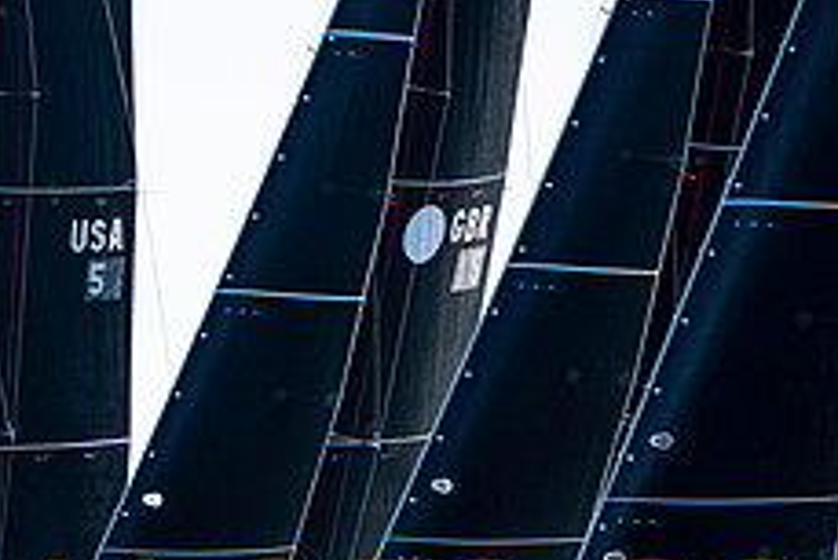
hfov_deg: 2.0
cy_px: 587
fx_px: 23874
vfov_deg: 1.3
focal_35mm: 1025
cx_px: -88
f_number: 5
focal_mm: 270
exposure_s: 1/1250
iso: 320
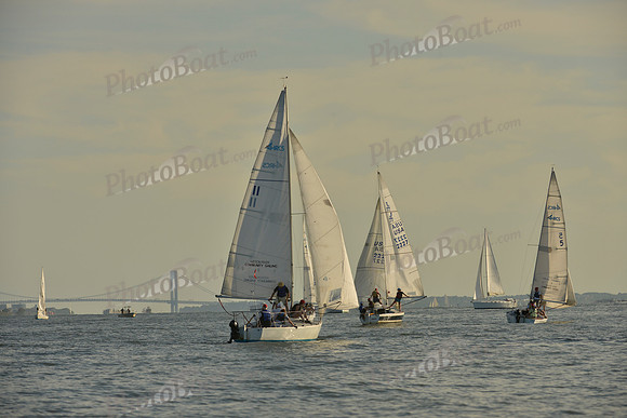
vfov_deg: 6.9
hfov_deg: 10.3
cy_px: 209
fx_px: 3484
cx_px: 314
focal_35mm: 200
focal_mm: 200
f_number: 7.1
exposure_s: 1/1250
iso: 200
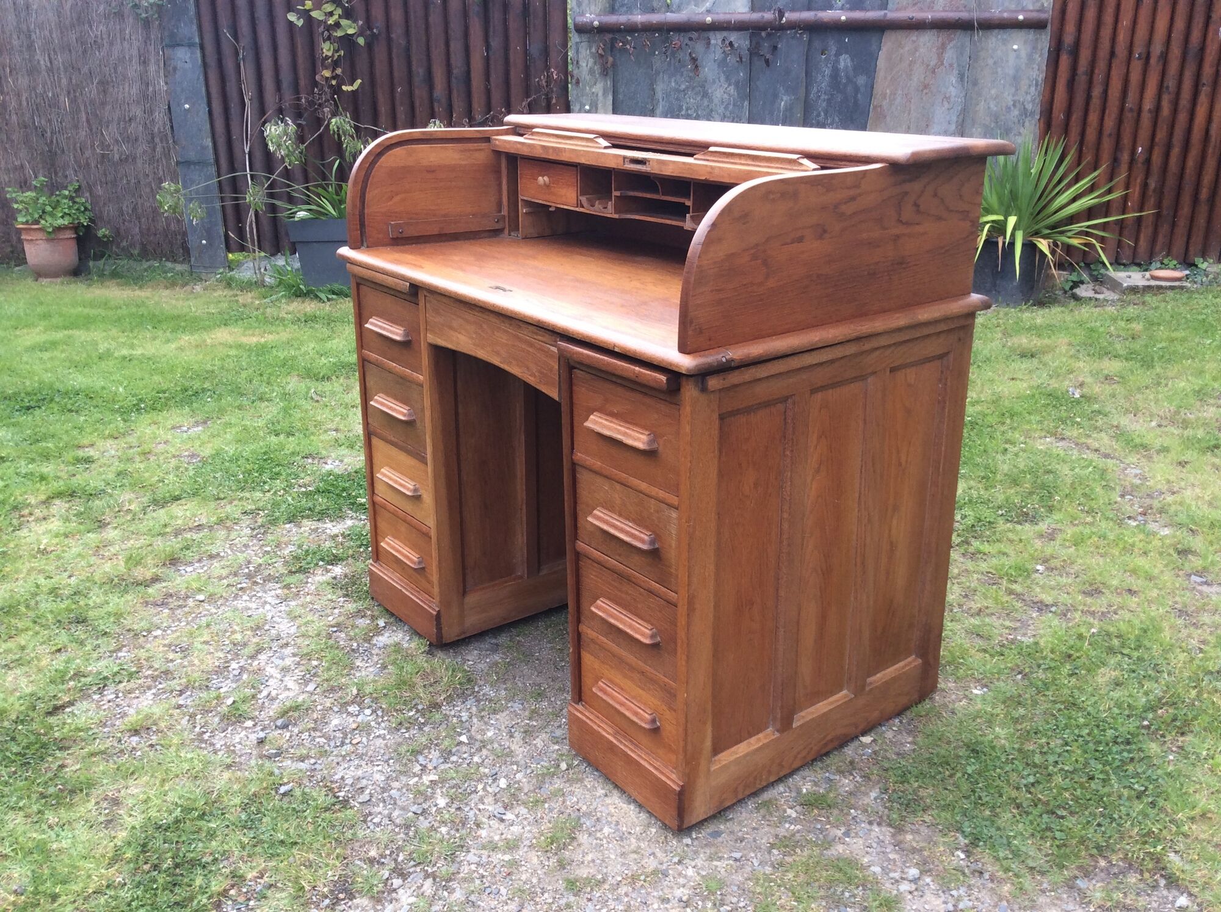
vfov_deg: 44.1
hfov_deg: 56.9
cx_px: 610
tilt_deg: -21.9
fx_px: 1127
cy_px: 456
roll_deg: +0.4
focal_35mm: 32
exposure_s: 1/100
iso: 32
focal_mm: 3.3
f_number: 2.4
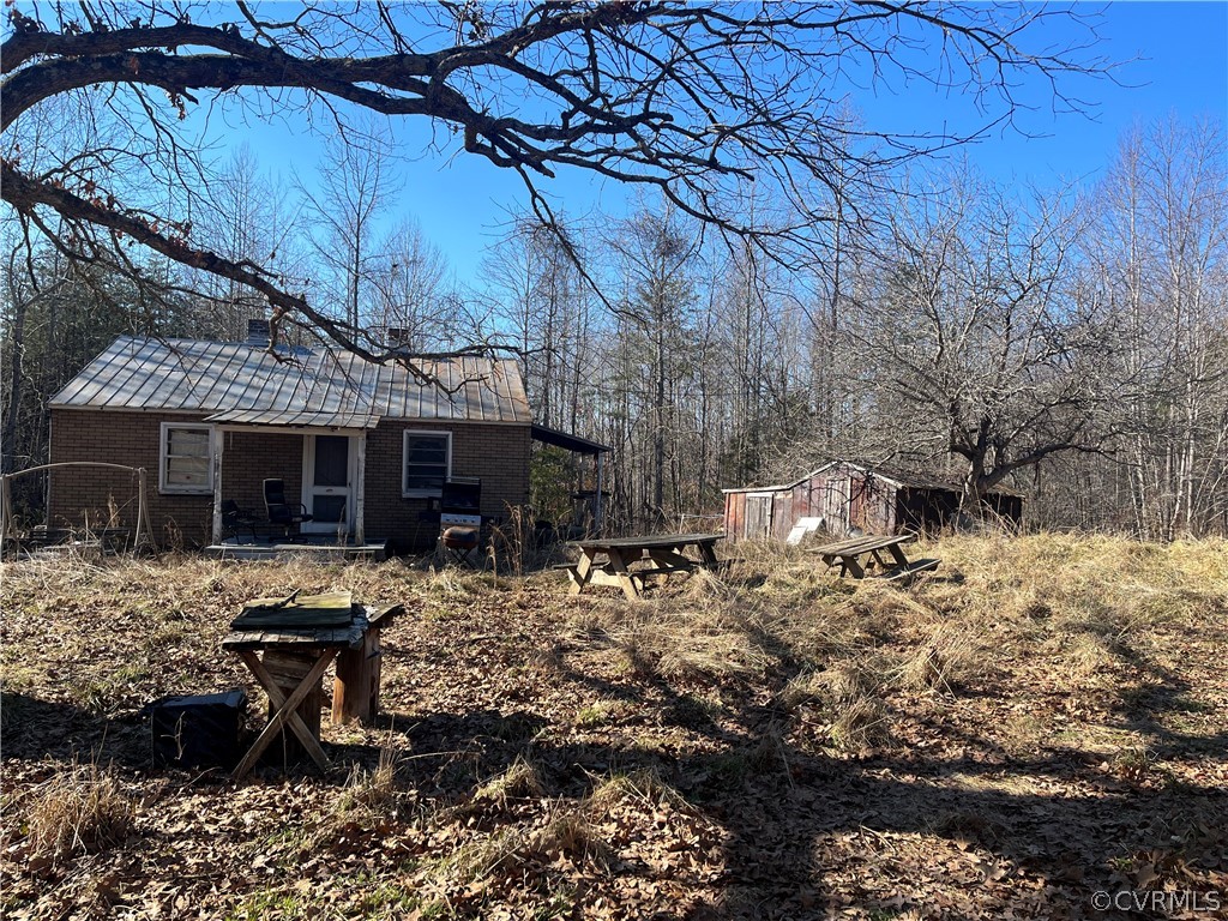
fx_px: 922
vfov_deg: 53.1
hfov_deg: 67.3
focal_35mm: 26
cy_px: 460
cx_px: 614
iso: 50
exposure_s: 1/1721
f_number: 1.6
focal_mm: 5.1
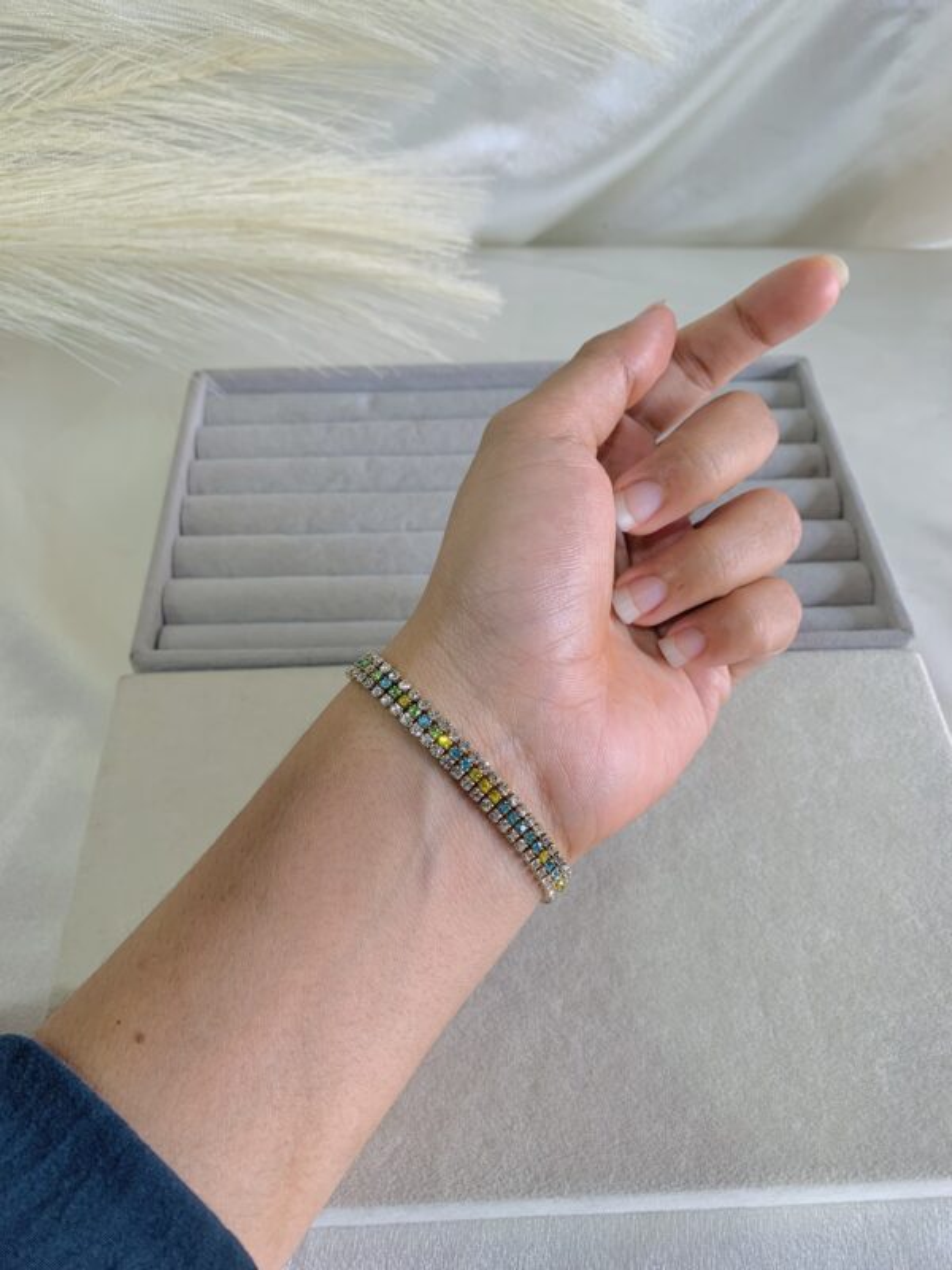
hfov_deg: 53.1
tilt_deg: -55.0
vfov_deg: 67.3
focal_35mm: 26
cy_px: 635
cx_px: 476
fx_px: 953
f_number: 1.8
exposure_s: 1/100
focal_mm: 4.25
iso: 80
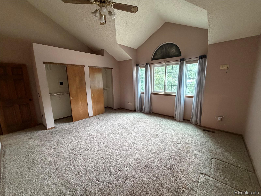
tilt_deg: -11.6
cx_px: 130
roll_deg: +1.5
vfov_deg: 85.7
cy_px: 98
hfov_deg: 102.1
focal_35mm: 14
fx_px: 106
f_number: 2.2
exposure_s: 1/60
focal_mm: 2.22
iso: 500
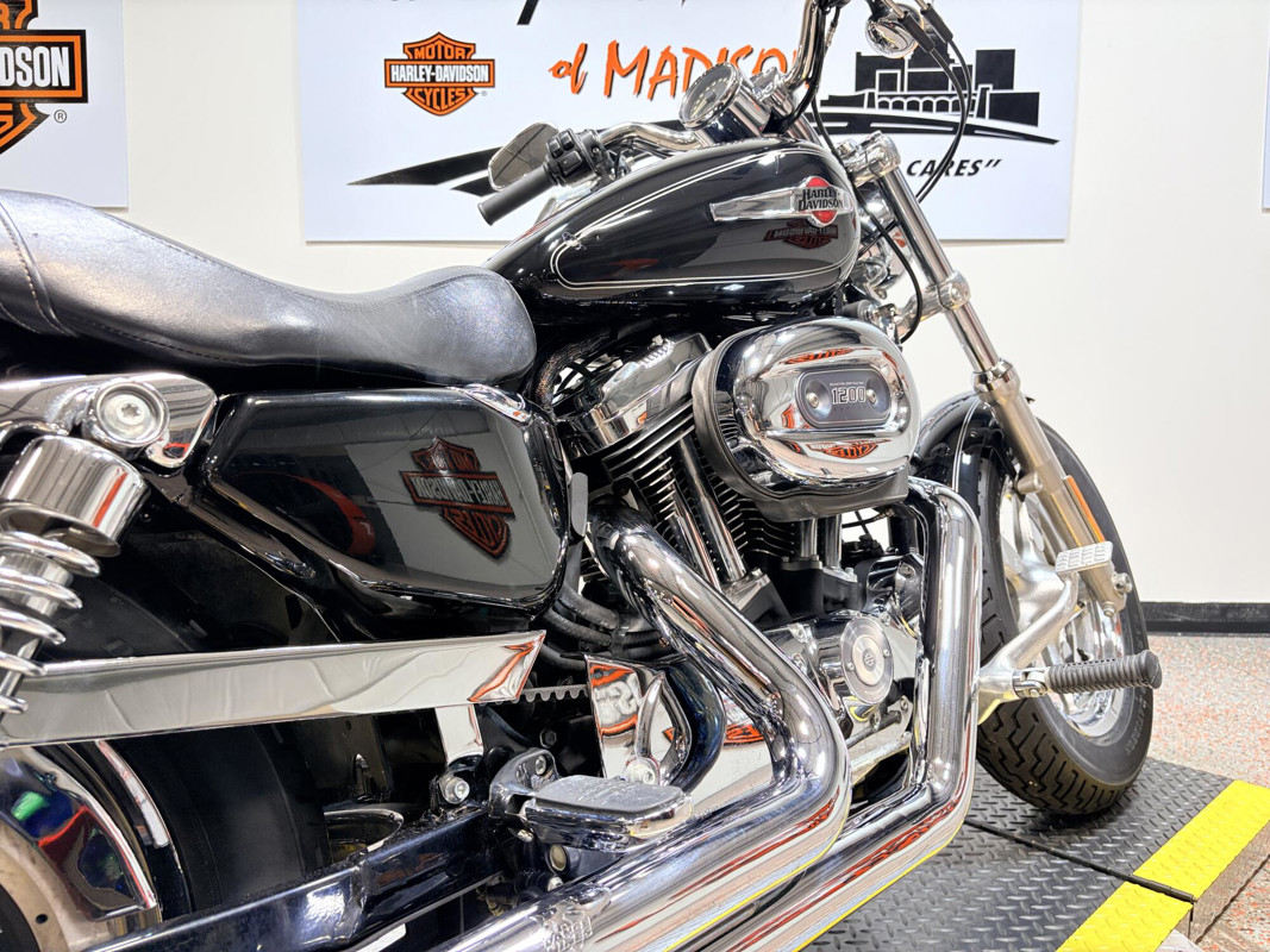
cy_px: 476
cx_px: 635
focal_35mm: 26
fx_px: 954
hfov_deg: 67.3
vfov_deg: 53.1
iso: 64
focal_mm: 5.96
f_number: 1.6
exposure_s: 1/120
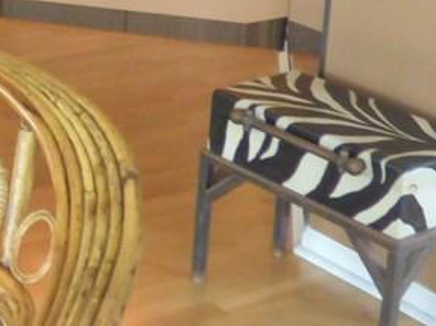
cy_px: -183
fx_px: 1347
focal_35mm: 107
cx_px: -273
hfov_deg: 16.3
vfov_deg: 13.0
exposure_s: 1/60
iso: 800
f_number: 3.3
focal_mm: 5.29
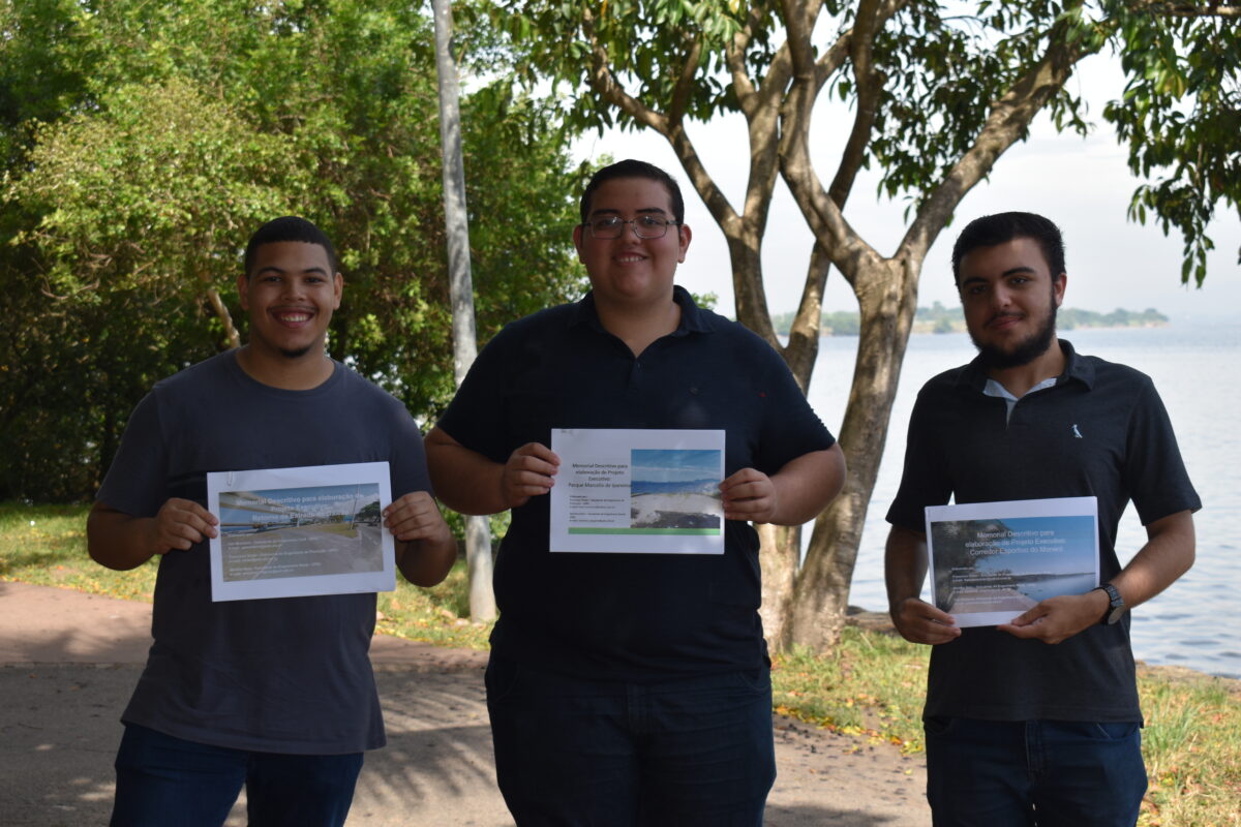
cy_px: 414
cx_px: 620
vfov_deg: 22.6
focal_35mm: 60
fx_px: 2068
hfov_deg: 33.4
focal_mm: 40
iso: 100
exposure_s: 1/200
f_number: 7.1
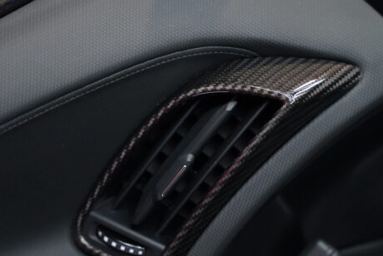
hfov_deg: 17.6
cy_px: 147
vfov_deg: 11.8
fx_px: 1234
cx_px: 213
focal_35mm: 116
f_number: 3.2
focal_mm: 70
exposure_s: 1/80
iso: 1600
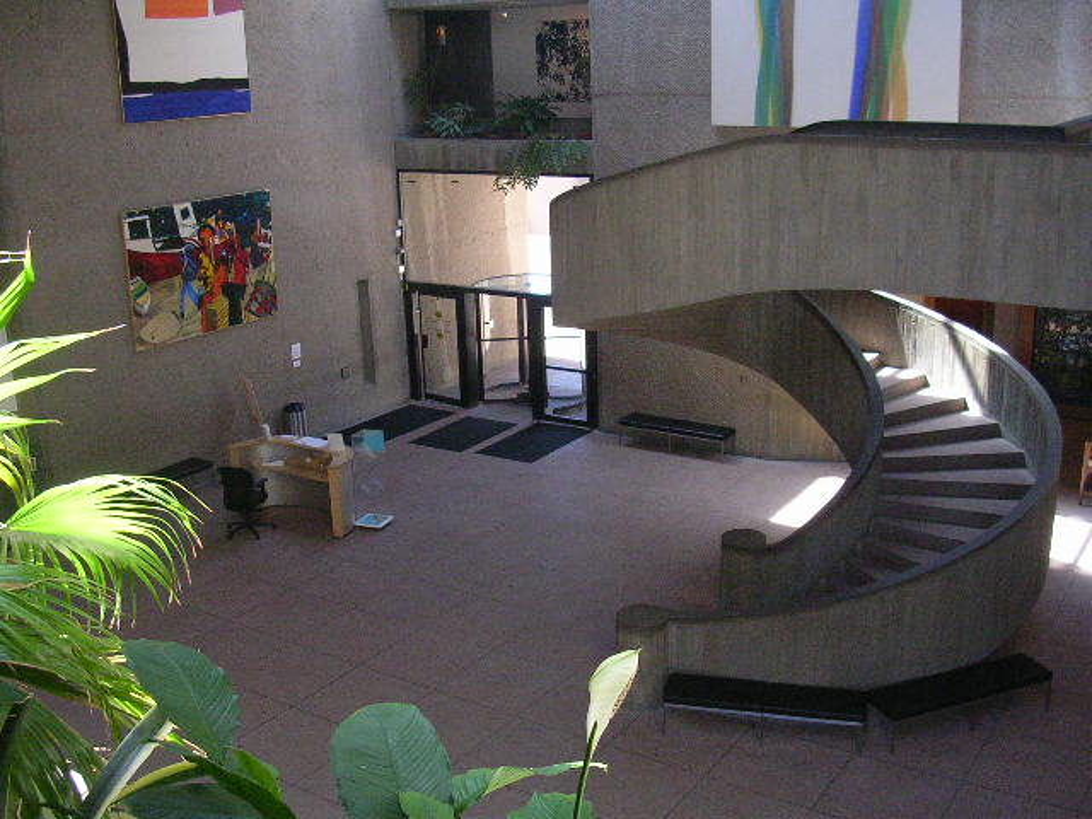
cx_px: 546
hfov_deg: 49.0
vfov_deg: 37.7
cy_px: 410
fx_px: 1199
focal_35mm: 38
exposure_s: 1/222
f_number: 2.8
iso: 200
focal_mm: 5.8
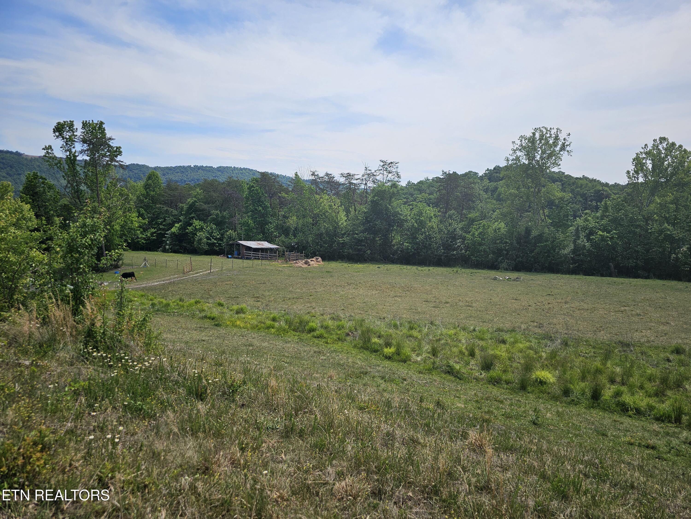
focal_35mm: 23
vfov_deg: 58.9
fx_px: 459
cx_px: 346
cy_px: 260
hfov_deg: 73.9
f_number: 1.7
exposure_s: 1/1176
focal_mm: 6.3
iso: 10
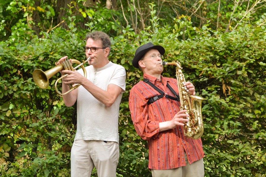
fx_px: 610
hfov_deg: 24.6
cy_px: 88
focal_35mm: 82
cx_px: 133
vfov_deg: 16.6
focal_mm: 55
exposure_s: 1/250
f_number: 6.3
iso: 400
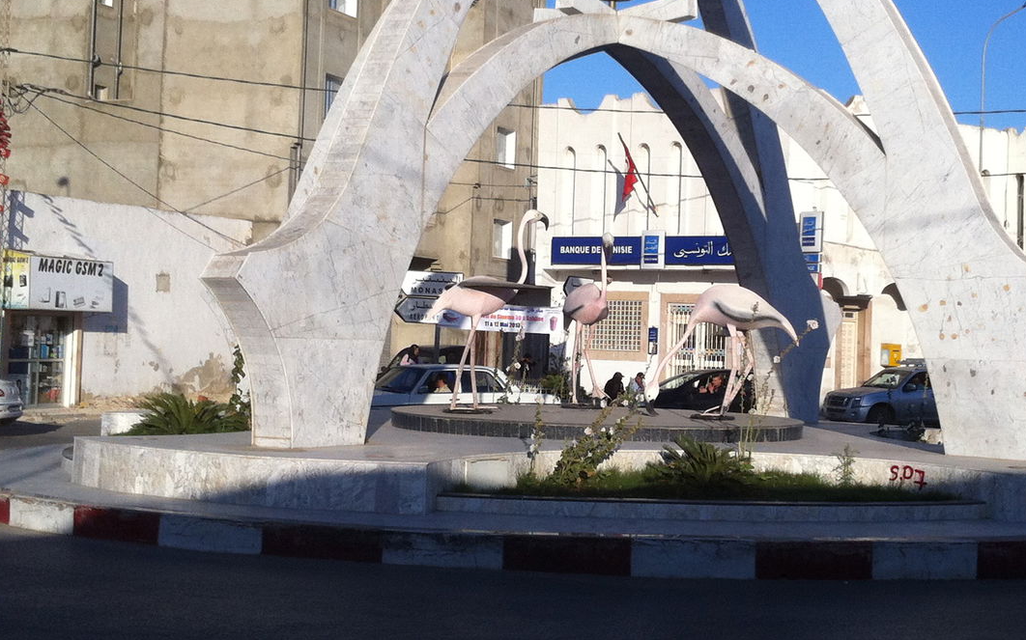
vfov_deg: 19.4
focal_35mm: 67
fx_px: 1873
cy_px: 268
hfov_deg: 30.5
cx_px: 669
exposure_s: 1/1508
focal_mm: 3.85
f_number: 2.8
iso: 80
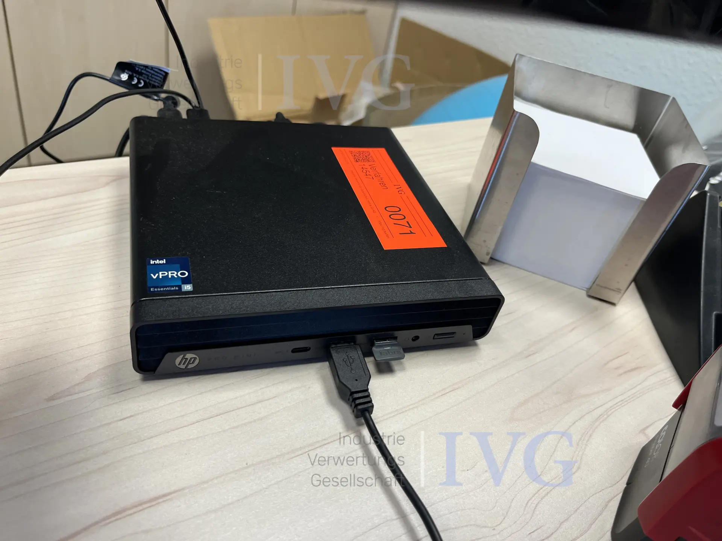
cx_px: 361
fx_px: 542
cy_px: 270
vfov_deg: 53.1
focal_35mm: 26
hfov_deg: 67.3
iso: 100
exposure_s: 1/100
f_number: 1.6
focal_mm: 5.1
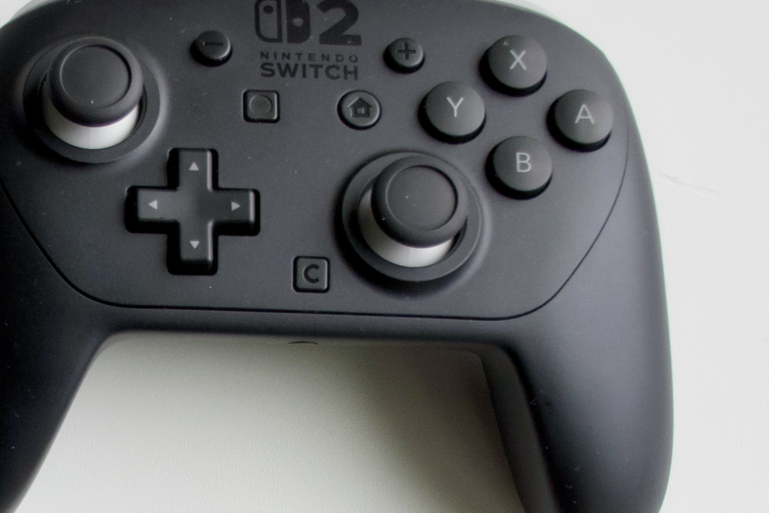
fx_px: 2542
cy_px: 648
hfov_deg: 16.5
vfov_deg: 11.3
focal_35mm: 119
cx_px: -131
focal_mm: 26
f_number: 4.5
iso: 400
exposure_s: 1/250
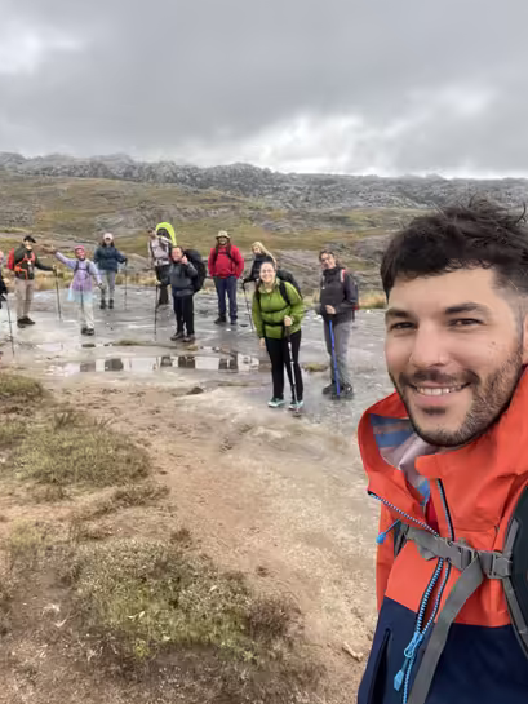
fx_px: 549
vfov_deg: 65.1
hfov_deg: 51.3
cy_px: 310
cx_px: 239
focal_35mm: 27
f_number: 2.2
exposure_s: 1/123
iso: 25
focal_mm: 2.71
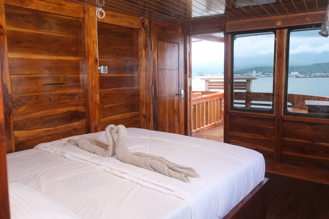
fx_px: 265
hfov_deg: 63.7
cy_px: 110
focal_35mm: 29
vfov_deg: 45.0
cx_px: 164
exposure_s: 1/42
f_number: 3.8
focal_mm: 19.2
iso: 320
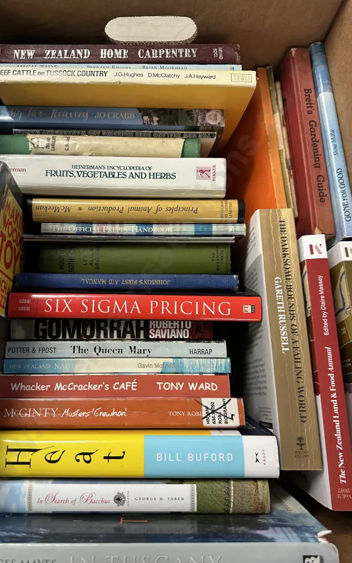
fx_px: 399
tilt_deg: -76.0
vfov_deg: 70.4
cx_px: 147
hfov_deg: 47.4
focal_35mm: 26
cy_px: 280
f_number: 1.78
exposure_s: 1/100
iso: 200
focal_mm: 6.86
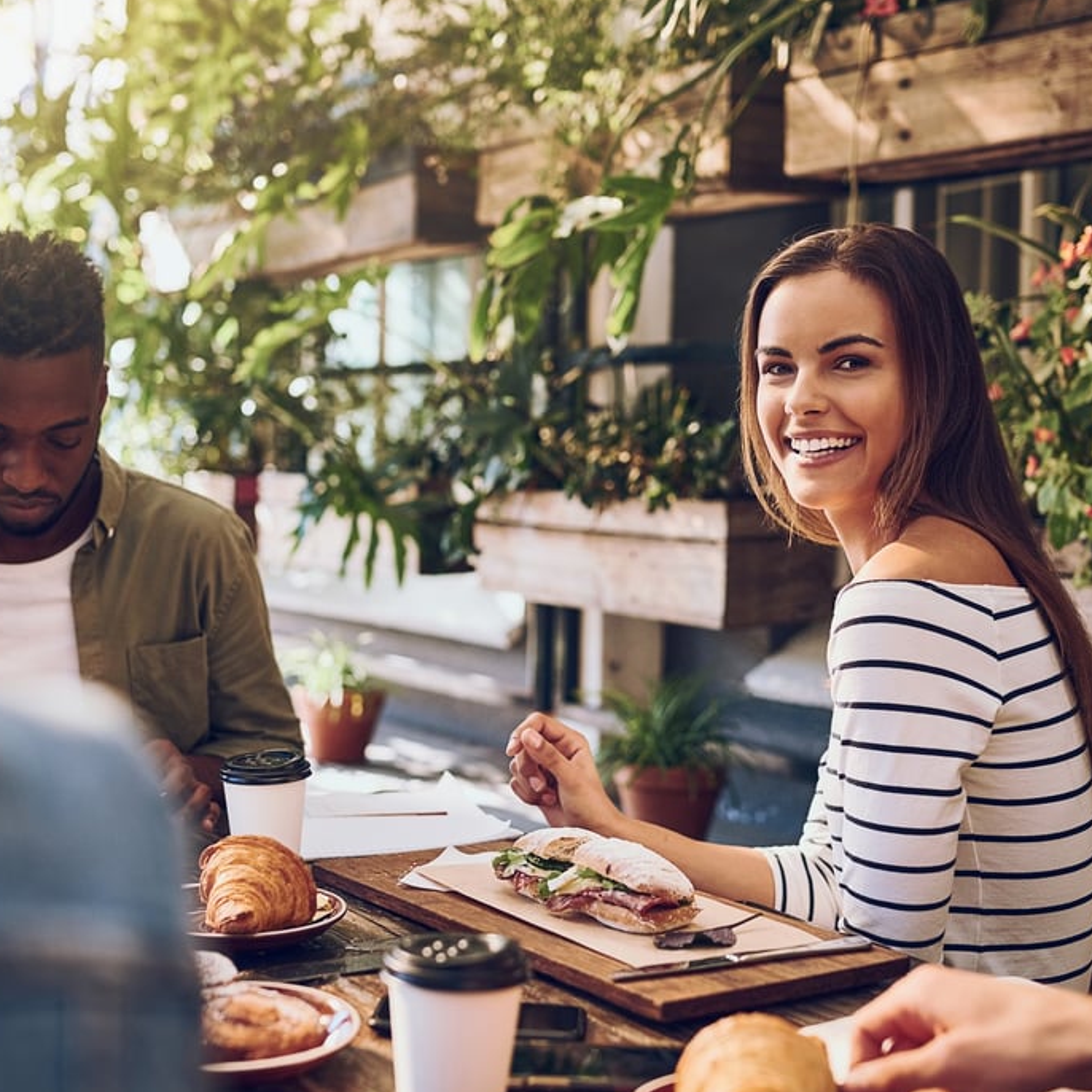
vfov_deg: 32.8
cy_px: 552
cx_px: 551
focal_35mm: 52
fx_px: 1856
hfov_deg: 32.8
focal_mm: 35
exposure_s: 1/320
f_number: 2.2
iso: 200
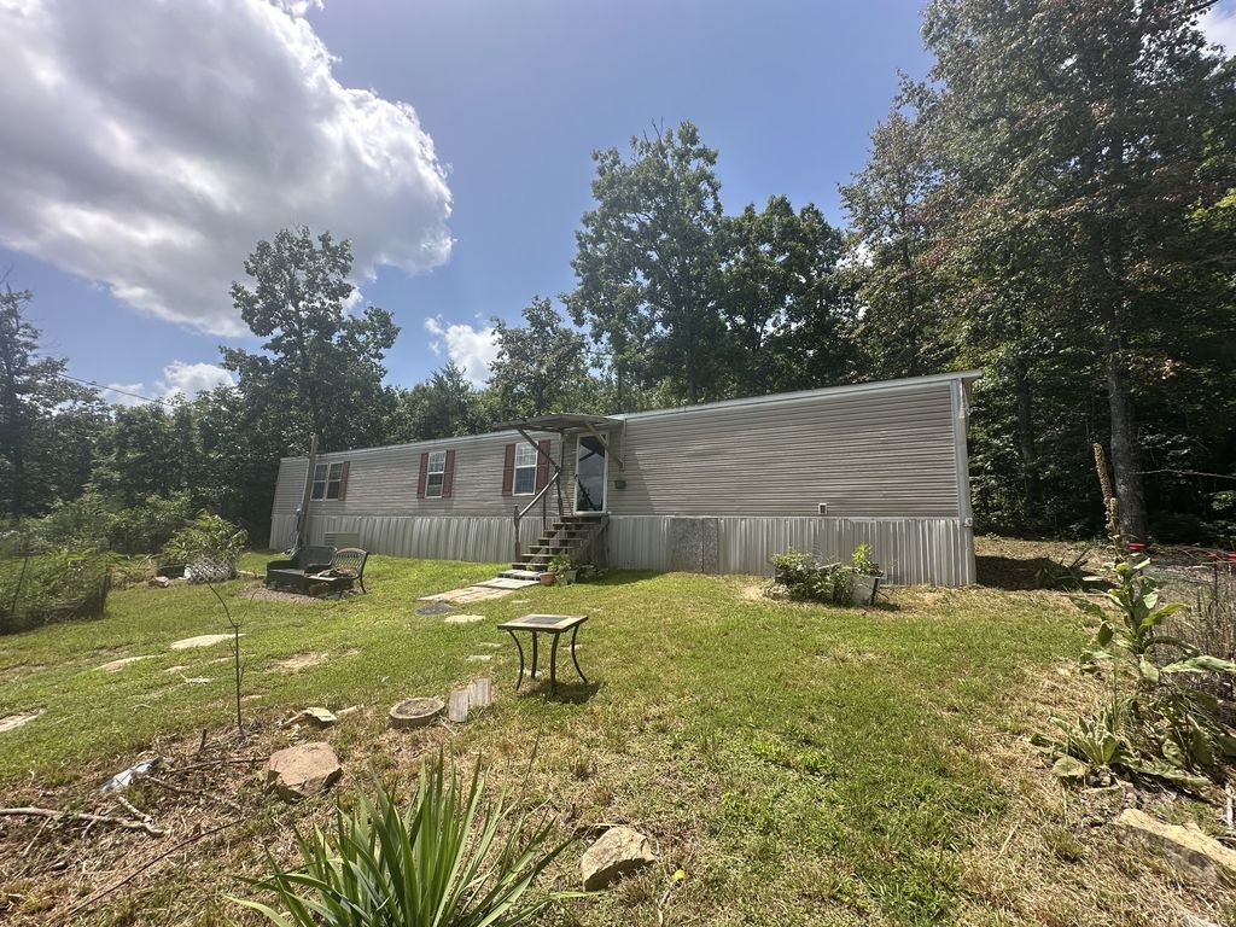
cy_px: 464
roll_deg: -2.4
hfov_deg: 102.1
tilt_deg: +9.6
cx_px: 618
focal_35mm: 14
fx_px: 500
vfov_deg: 85.7
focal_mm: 2.22
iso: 50
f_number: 2.2
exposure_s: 1/1319
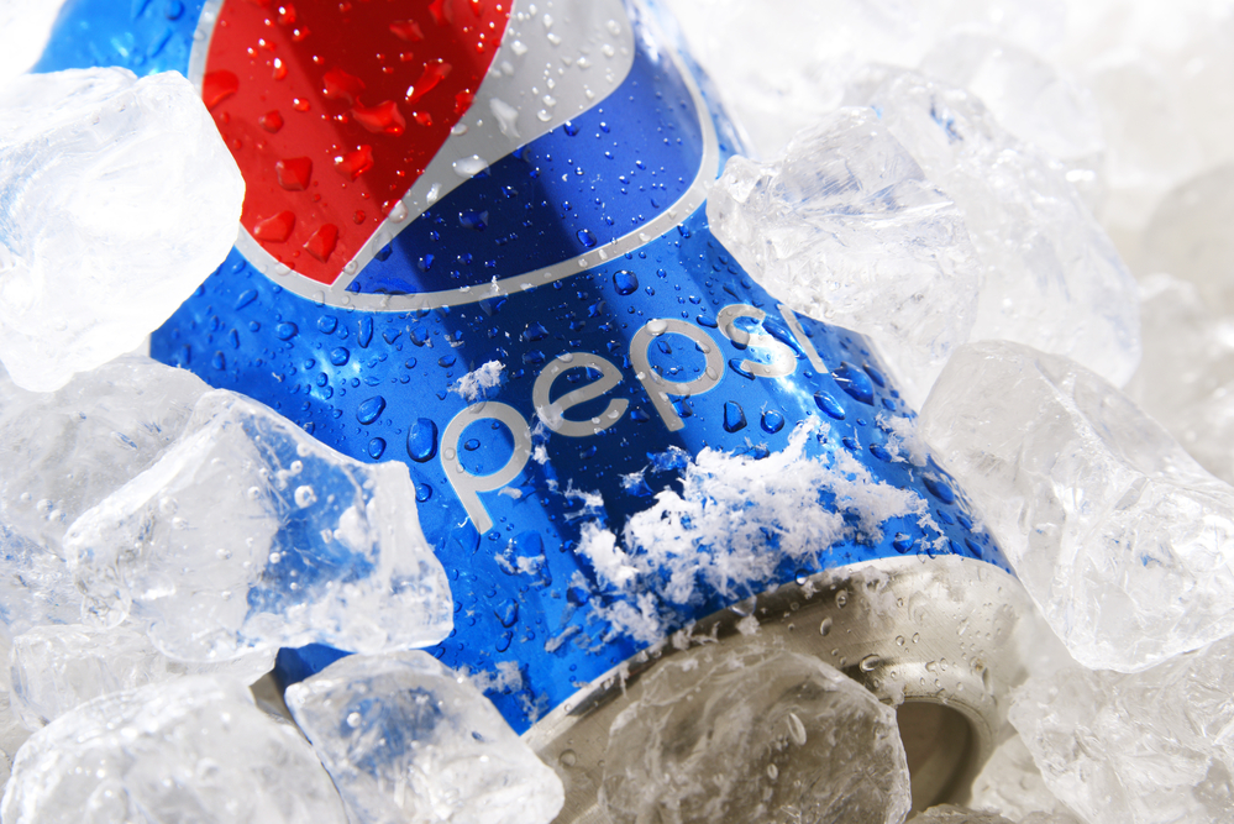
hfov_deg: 6.9
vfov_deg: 4.6
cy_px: 412
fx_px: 10287
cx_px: 617
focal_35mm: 300
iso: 100
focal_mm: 300
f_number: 16
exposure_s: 1/125
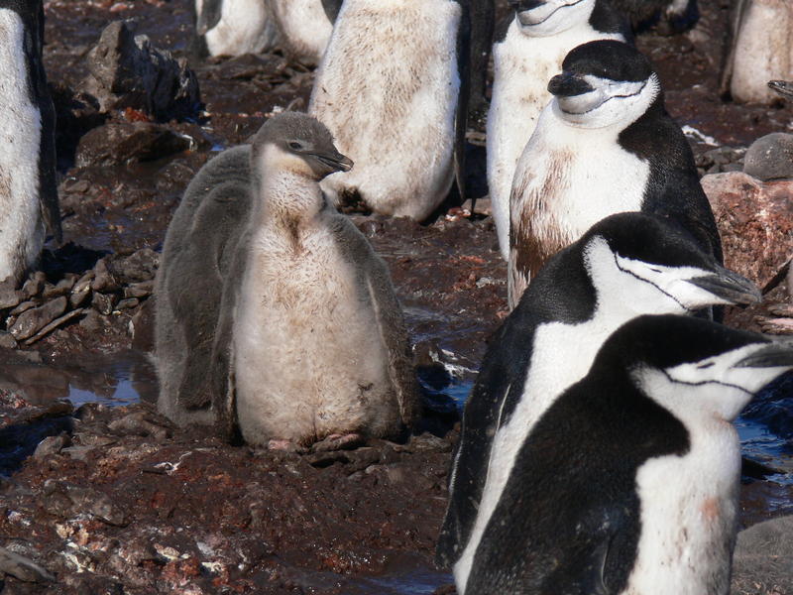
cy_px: 298
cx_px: 396
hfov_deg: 6.3
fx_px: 7193
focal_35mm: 314
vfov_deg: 4.7
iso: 80
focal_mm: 52.2
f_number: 6.3
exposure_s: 1/400
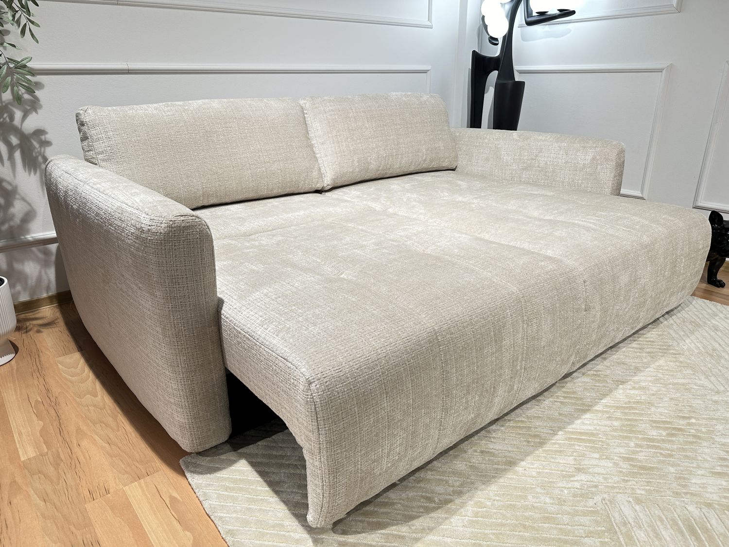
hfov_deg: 71.6
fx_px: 505
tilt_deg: -20.3
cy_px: 274
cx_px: 364
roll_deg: +0.8
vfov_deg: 56.8
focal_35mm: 24
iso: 125
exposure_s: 1/100
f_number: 1.78
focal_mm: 6.86
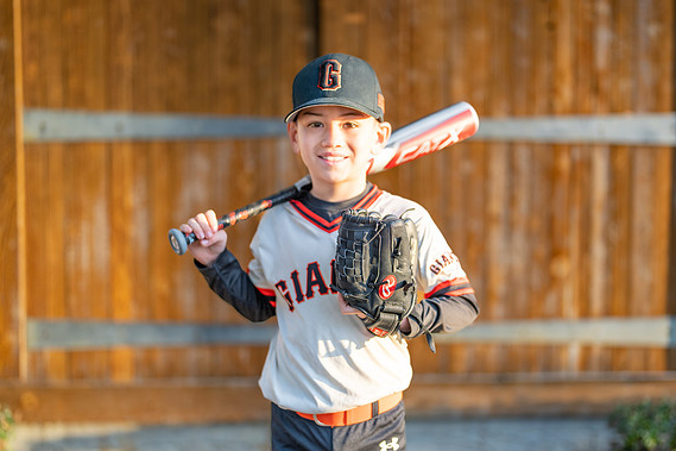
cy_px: 238
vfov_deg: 23.8
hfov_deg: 35.0
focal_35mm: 57
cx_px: 360
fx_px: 1070
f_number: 1.2
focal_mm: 50
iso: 100
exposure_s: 1/640
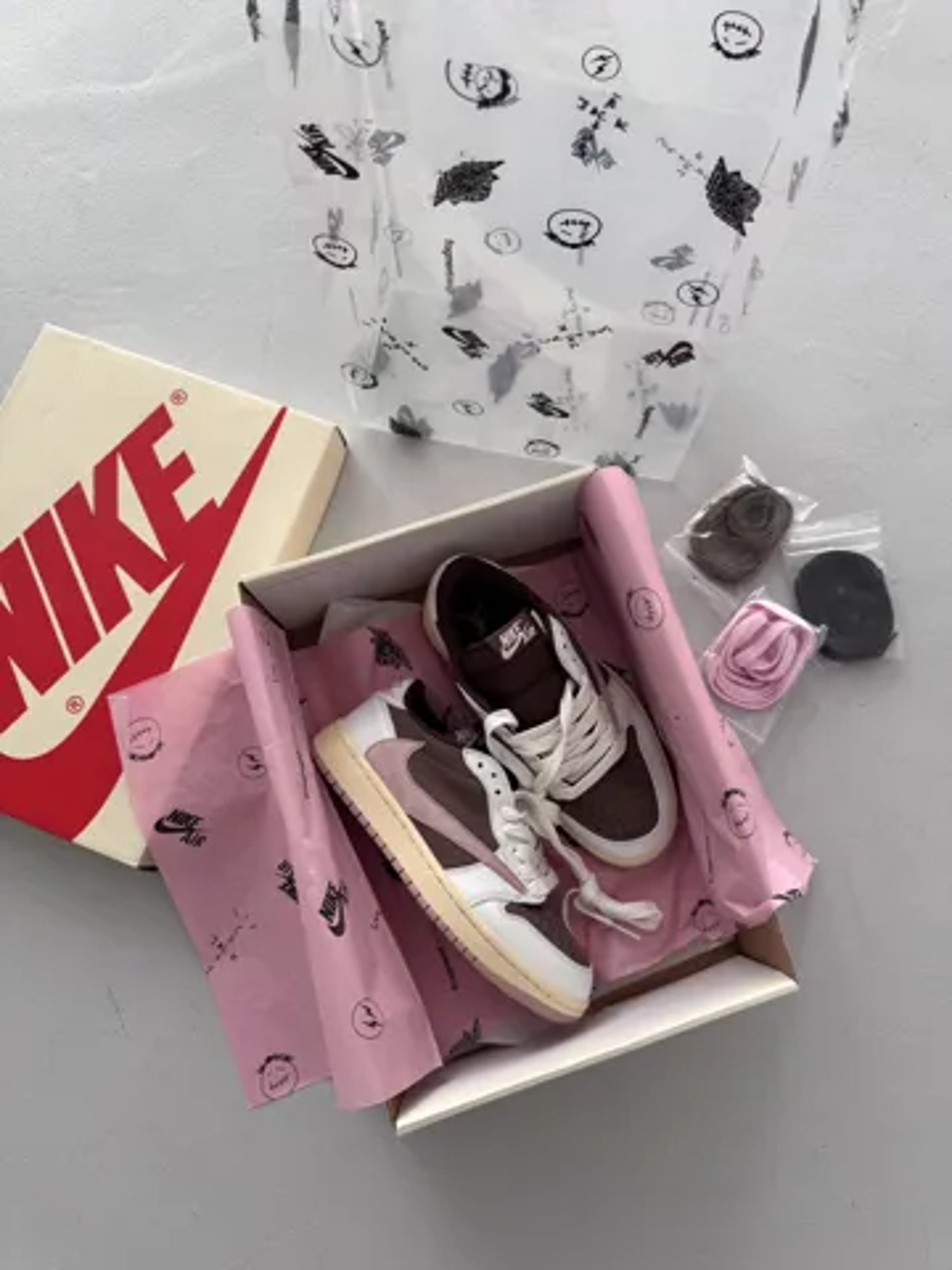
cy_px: 635
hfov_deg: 56.8
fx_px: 880
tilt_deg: -76.7
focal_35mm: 24
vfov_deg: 71.6
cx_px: 476
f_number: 1.78
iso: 125
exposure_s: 1/121
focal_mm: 6.76
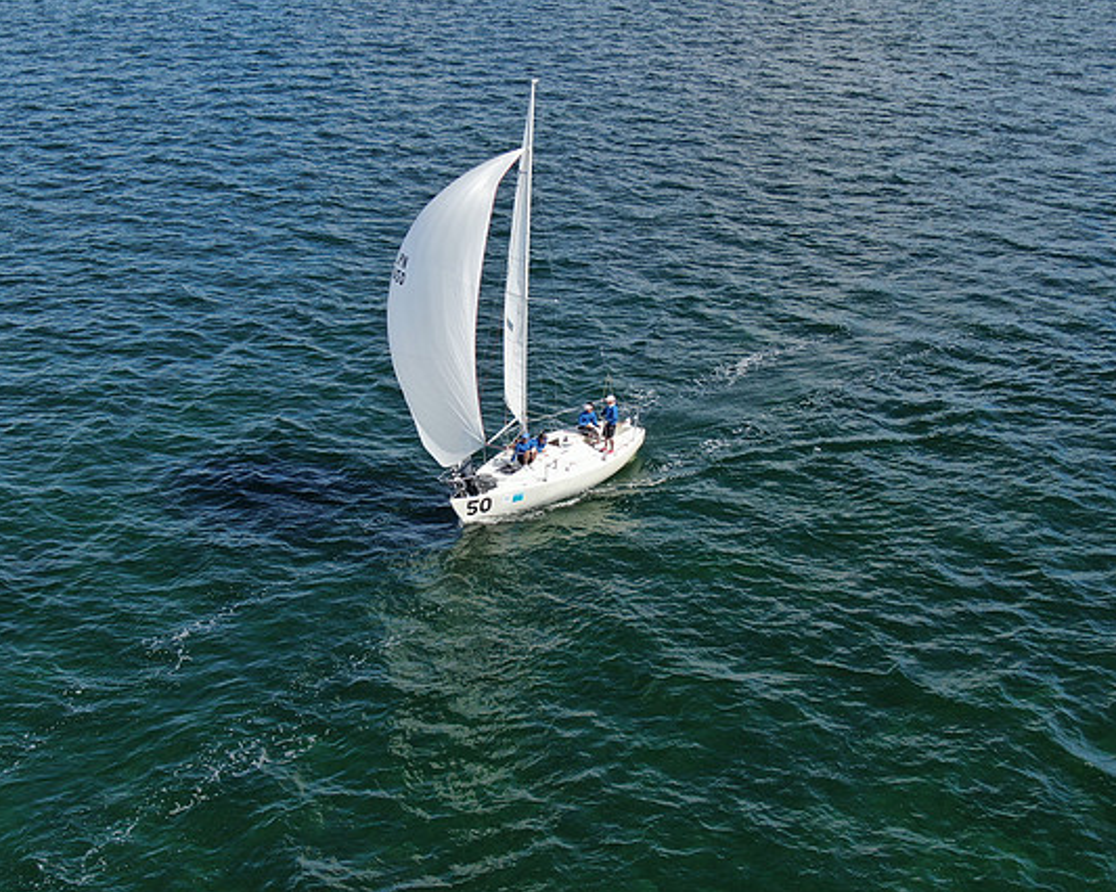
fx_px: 1684
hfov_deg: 36.7
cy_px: 447
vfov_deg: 29.7
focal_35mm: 51
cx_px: 519
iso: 100
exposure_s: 1/640
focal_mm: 8.6
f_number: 3.8
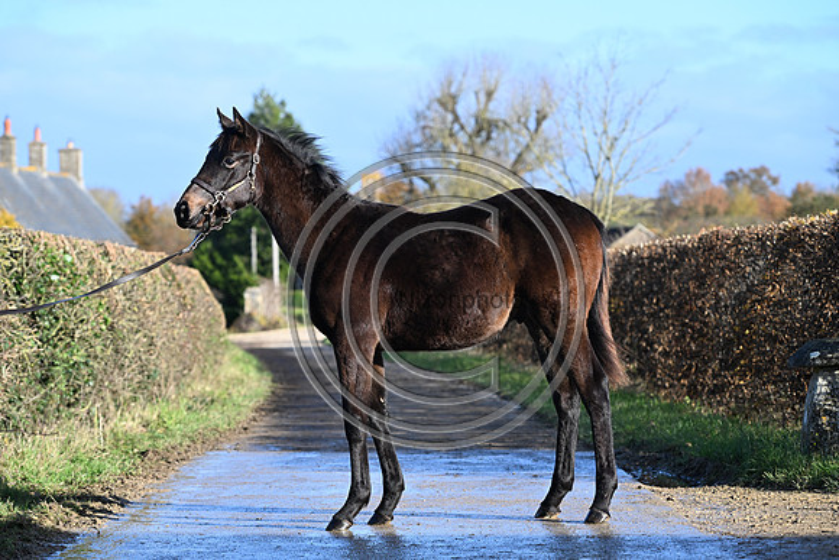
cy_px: 280
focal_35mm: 112
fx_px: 2611
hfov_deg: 18.3
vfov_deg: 12.2
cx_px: 420
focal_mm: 112
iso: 320
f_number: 4.5
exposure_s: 1/1000
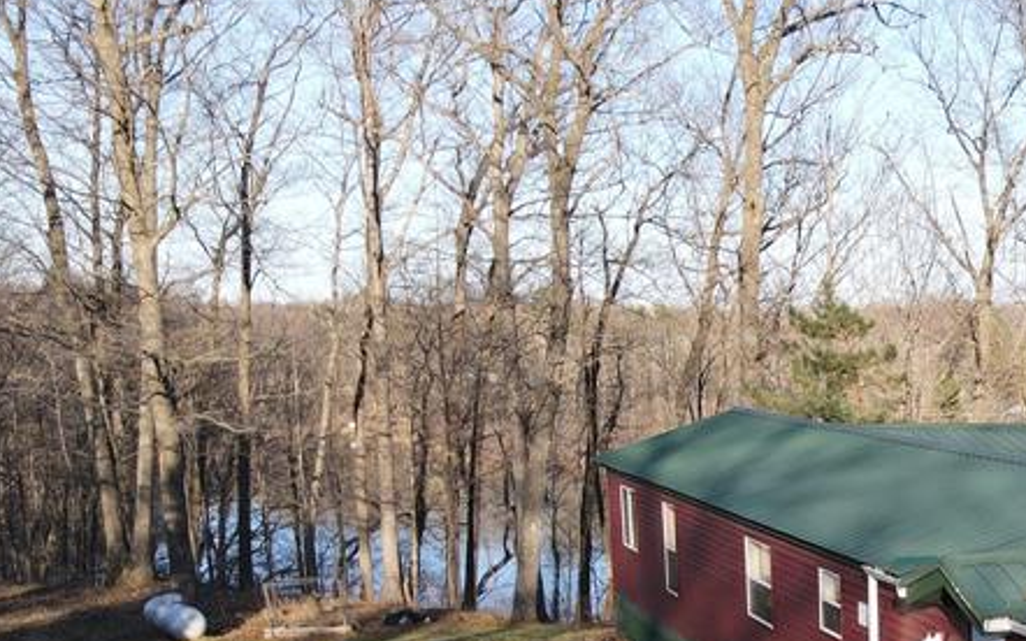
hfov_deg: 32.0
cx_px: 1012
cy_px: 787
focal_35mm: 59
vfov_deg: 20.4
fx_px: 1649
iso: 100
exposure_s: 1/15
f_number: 2.8
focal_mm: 4.5
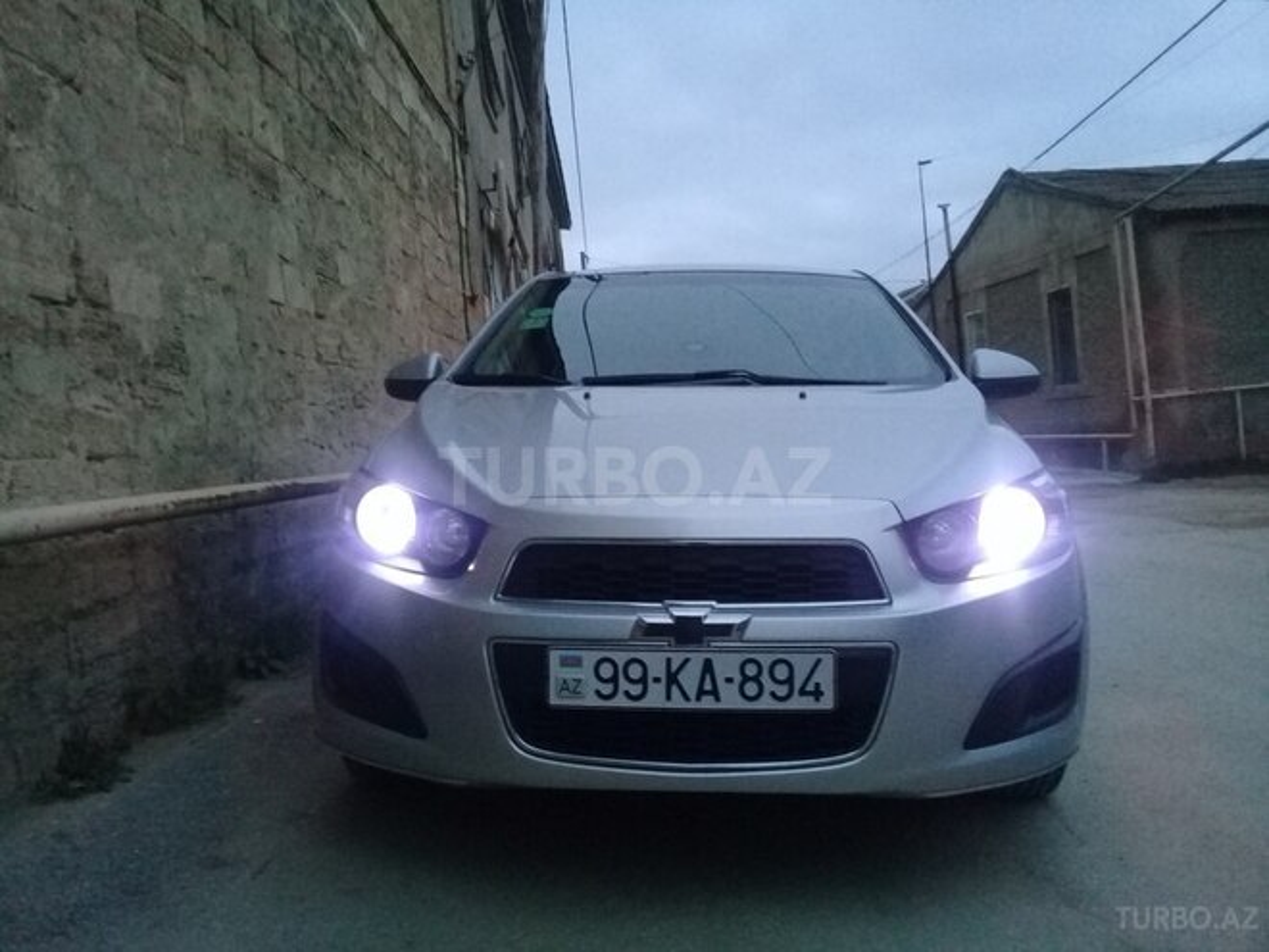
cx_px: 634
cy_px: 476
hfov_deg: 58.4
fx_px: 1136
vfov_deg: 45.4
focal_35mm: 31
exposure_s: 1/17
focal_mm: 3.3
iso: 320
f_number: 2.2
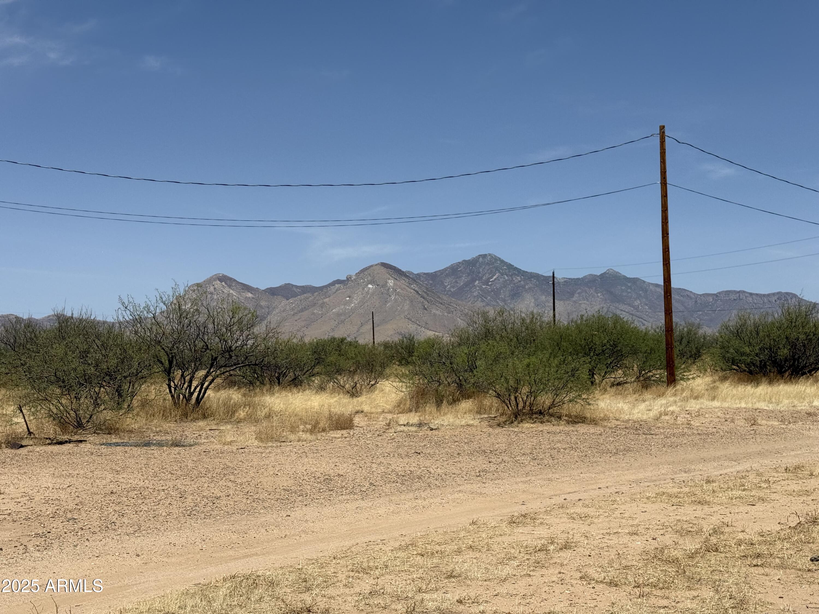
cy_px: 307
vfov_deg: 30.3
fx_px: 1136
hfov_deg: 39.7
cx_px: 410
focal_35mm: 48
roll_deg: +0.7
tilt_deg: +4.4
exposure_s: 1/8772
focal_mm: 6.76
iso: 64
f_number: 1.78
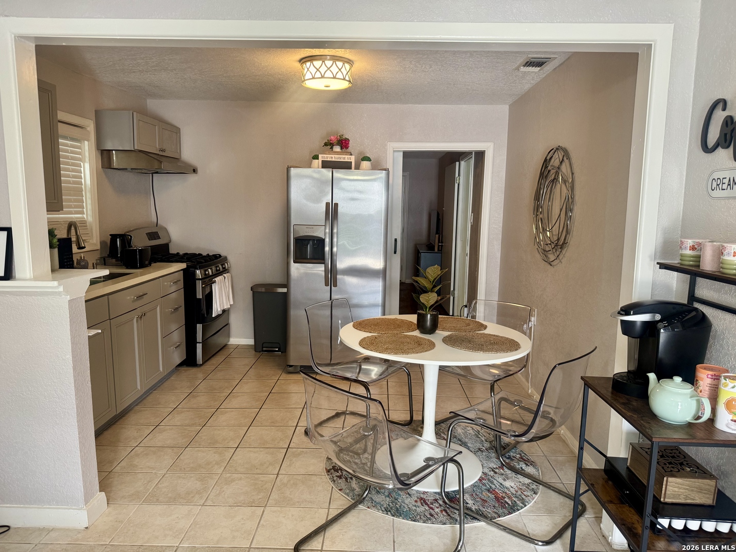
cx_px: 368
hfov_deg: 71.6
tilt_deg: -7.8
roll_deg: -1.4
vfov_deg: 56.8
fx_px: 510
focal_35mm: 24
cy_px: 276
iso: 200
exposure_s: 1/60
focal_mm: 6.76
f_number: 1.78
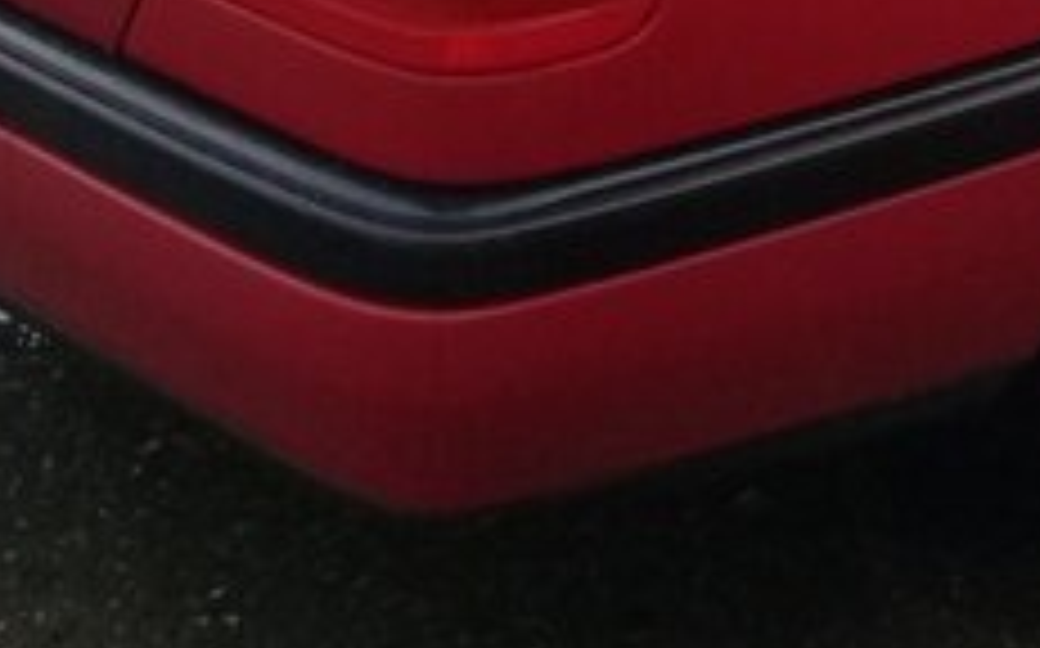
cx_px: 864
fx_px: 2662
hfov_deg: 21.8
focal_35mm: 94
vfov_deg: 13.2
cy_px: -290
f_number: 2.2
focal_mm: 3.3
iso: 125
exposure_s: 1/33
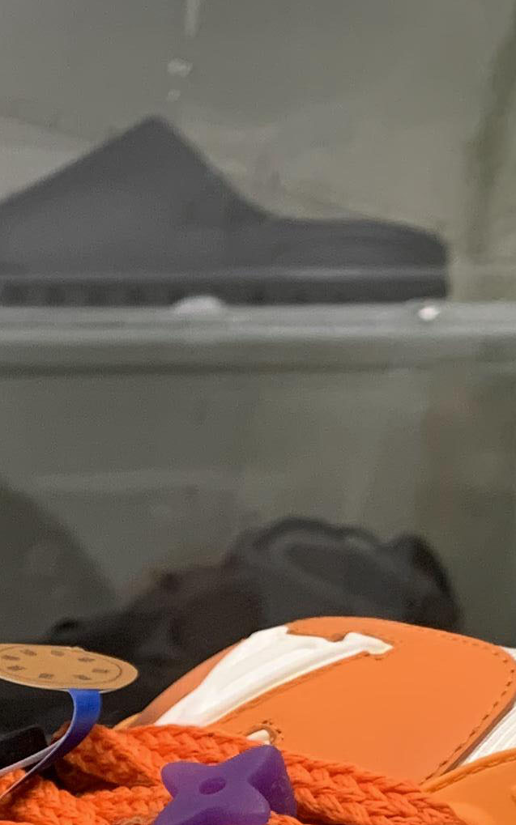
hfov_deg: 11.4
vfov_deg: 18.2
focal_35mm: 109
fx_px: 2452
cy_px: 970
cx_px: -318
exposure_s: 1/60
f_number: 1.8
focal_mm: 4.25
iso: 100
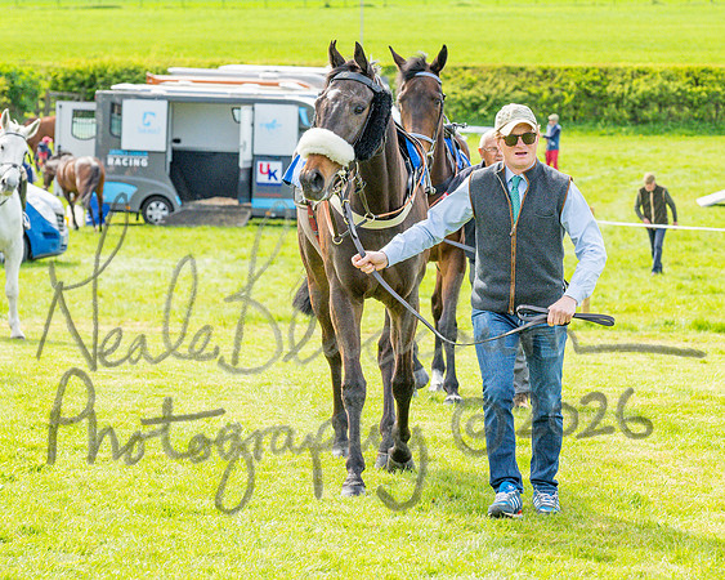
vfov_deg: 8.8
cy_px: 254
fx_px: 3748
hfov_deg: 11.0
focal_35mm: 175
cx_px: 425
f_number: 5
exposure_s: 1/1600
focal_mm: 92
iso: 800
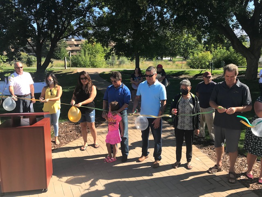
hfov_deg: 63.4
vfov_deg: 49.7
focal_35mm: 28
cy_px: 98
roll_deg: +1.2
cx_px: 131
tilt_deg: -11.3
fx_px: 212
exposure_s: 1/812
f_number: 1.8
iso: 20
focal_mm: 3.99
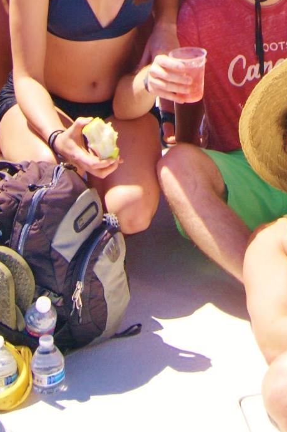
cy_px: -229
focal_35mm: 109
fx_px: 1307
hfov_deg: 12.3
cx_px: 306
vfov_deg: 16.9
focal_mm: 22
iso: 100
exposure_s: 1/125
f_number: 10
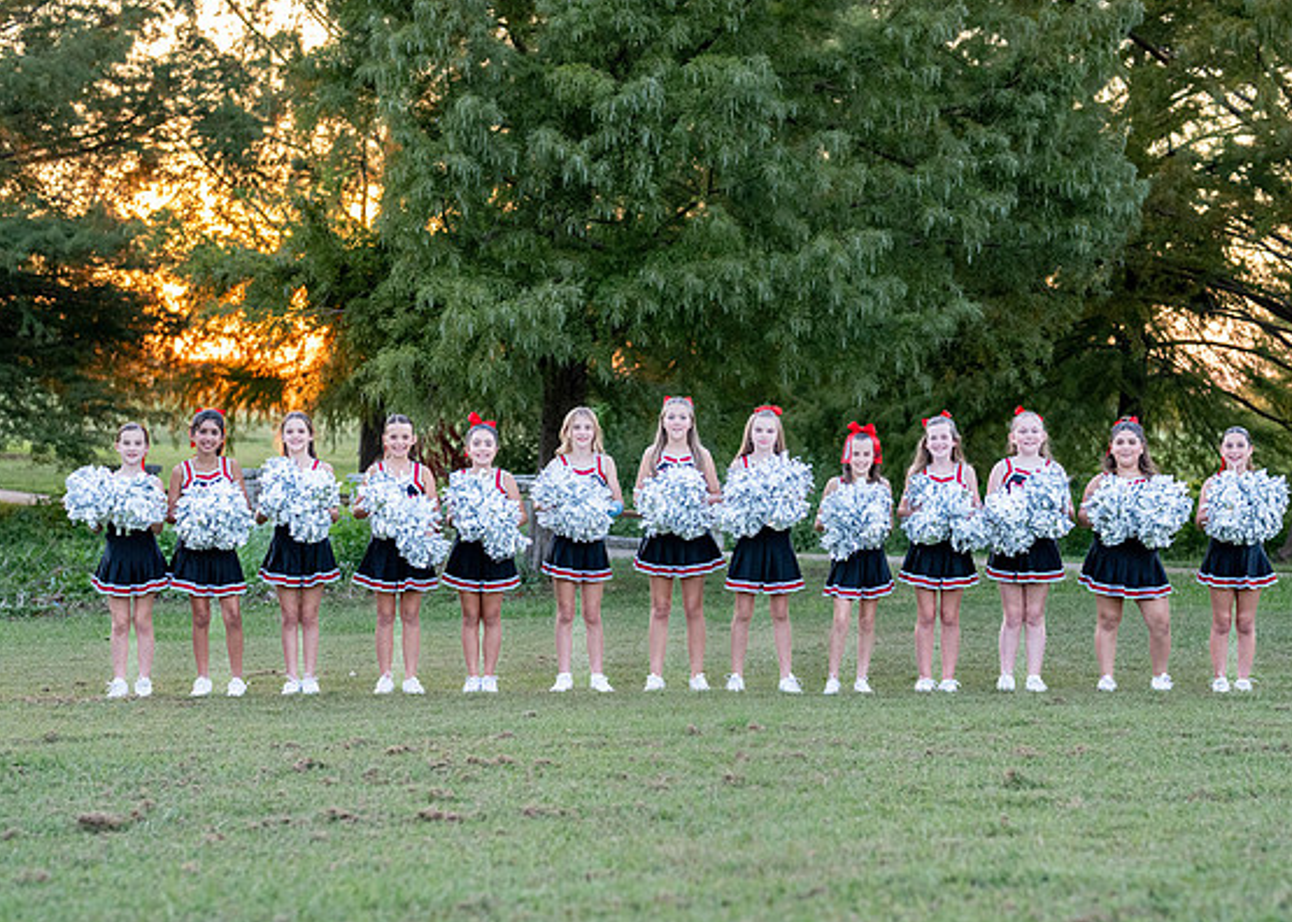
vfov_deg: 20.3
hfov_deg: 28.2
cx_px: 721
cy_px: 566
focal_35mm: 70
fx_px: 2568
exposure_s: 1/1000
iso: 1600
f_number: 2.2
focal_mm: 50
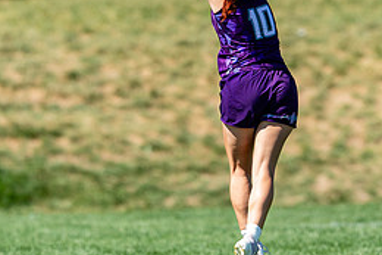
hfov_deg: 1.4
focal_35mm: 1493
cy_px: 2
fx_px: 15832
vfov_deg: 0.9
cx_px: 294
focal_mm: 400
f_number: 2.8
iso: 100
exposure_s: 1/2000
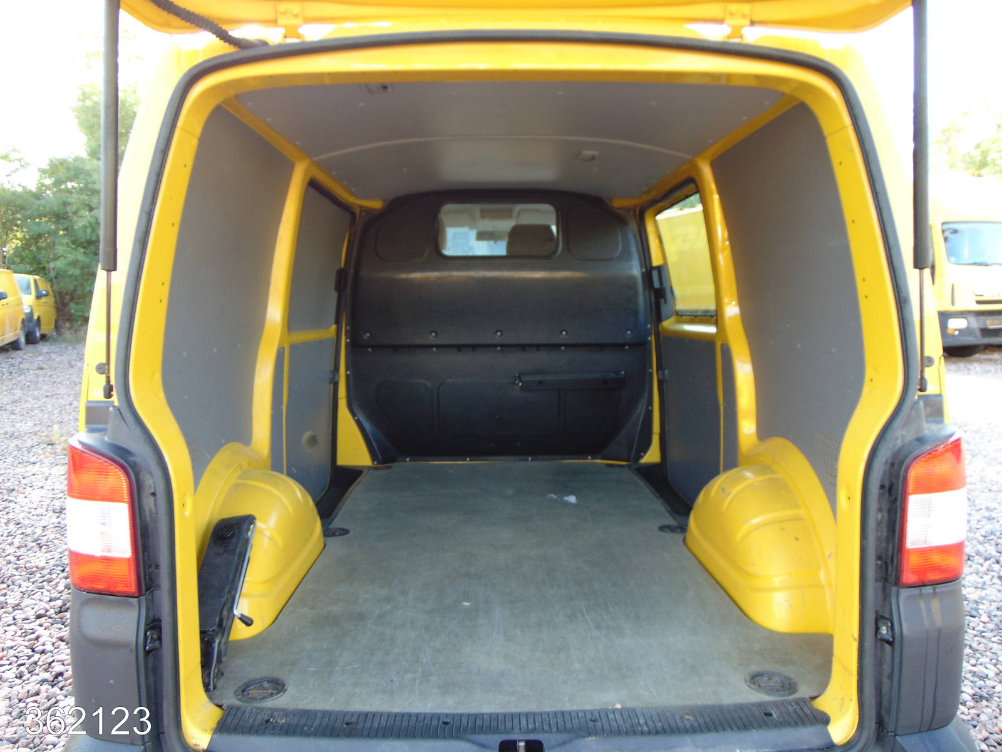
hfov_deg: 69.4
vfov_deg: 54.9
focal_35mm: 25
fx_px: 724
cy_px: 376
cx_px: 501
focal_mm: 4.5
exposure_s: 1/40
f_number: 3
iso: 80
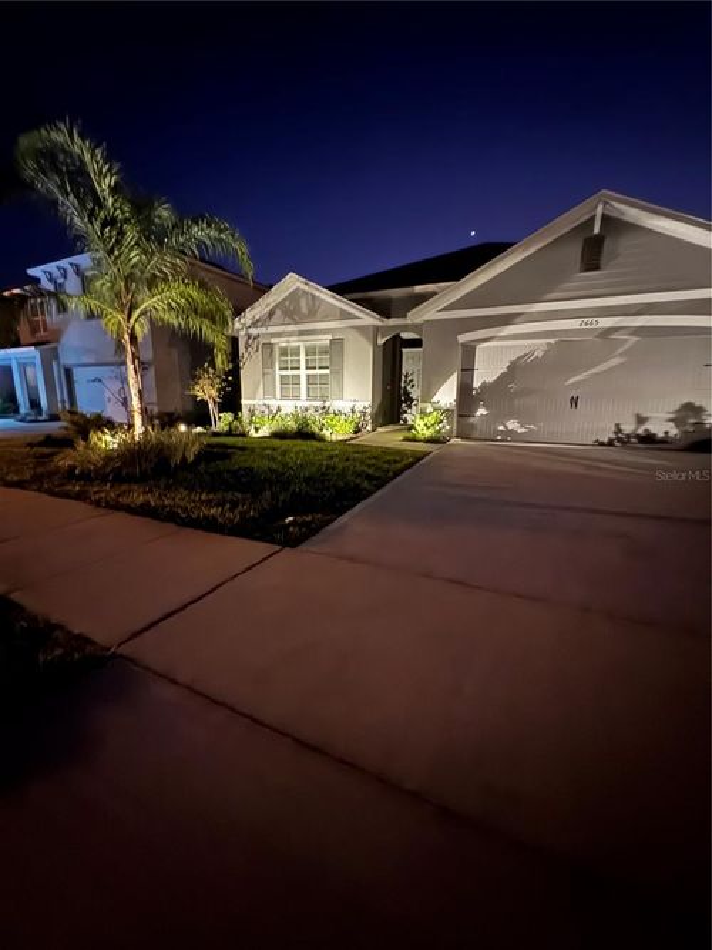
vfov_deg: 102.1
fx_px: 384
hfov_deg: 85.7
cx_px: 356
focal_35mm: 14
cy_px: 475
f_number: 2.2
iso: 2500
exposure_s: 1/4
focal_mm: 2.22
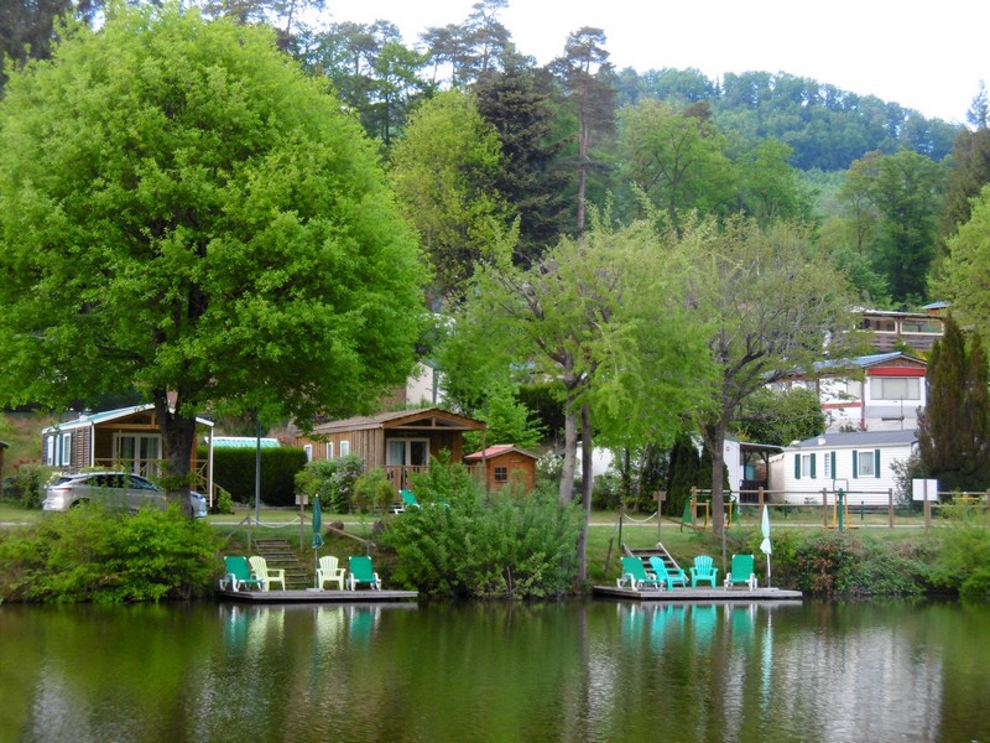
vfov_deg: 18.9
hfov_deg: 25.0
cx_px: 495
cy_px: 372
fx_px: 2231
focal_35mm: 78
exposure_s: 1/60
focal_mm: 14
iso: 100
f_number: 4.5
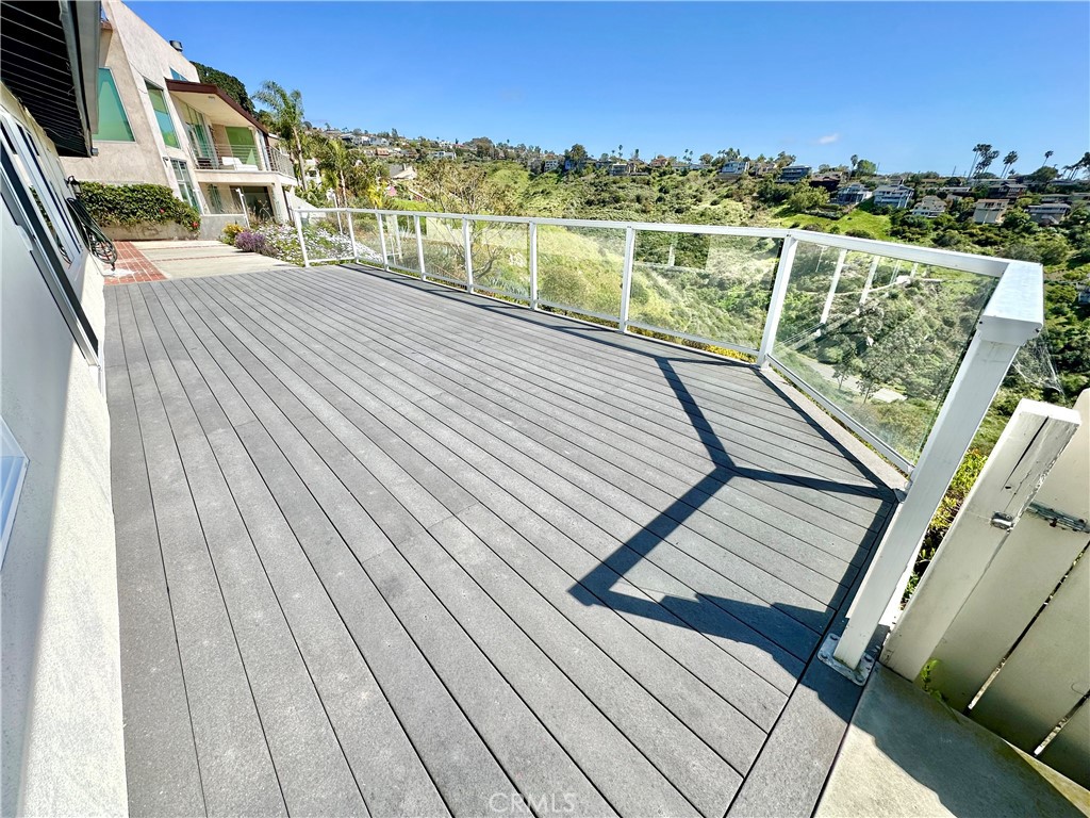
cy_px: 409
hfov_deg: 102.1
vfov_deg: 85.7
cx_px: 545
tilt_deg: -25.5
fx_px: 441
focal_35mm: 14
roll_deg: -0.5
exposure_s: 1/2398
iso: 50
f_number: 2.2
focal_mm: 2.22
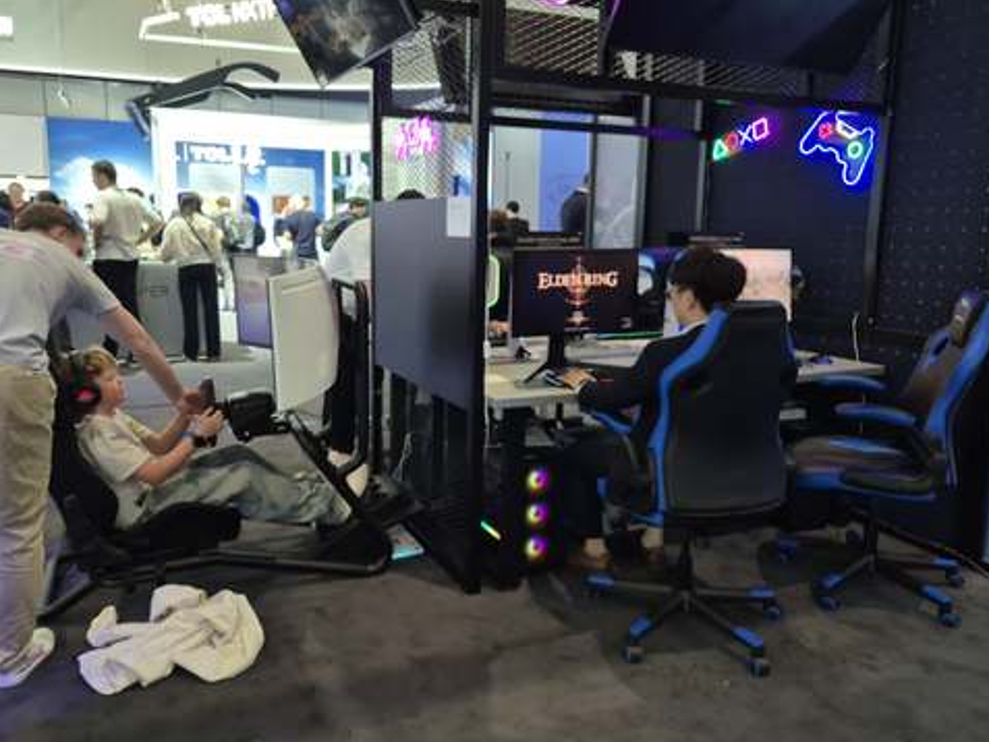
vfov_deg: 51.3
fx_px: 772
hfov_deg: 65.2
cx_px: 448
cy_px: 336
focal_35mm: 27
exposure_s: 1/100
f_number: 1.8
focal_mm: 5.4
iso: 160
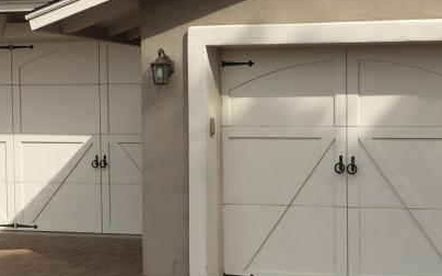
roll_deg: +0.3
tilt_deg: -3.9
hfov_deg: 26.1
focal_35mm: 78
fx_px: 939
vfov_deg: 16.7
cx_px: 348
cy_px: 150
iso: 25
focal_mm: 4.15
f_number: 2.2
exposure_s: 1/2331
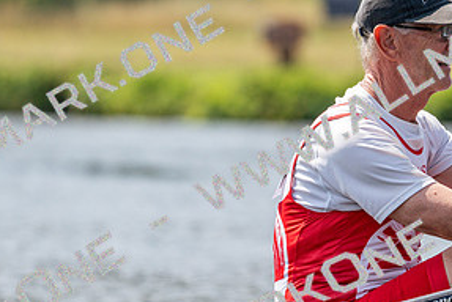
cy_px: 215
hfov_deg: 2.7
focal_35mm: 777
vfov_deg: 1.8
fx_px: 9765
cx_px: 389
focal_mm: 385
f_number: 6.3
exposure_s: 1/1600
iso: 320
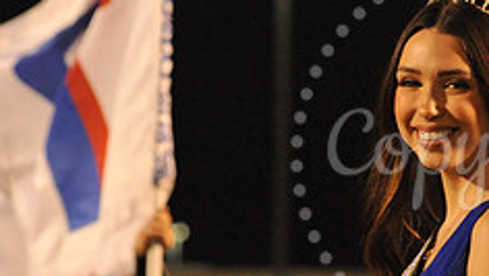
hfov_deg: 4.5
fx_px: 6175
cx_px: 489
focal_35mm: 476
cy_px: 154
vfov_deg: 2.6
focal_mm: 185
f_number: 7.1
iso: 5000
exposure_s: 1/160
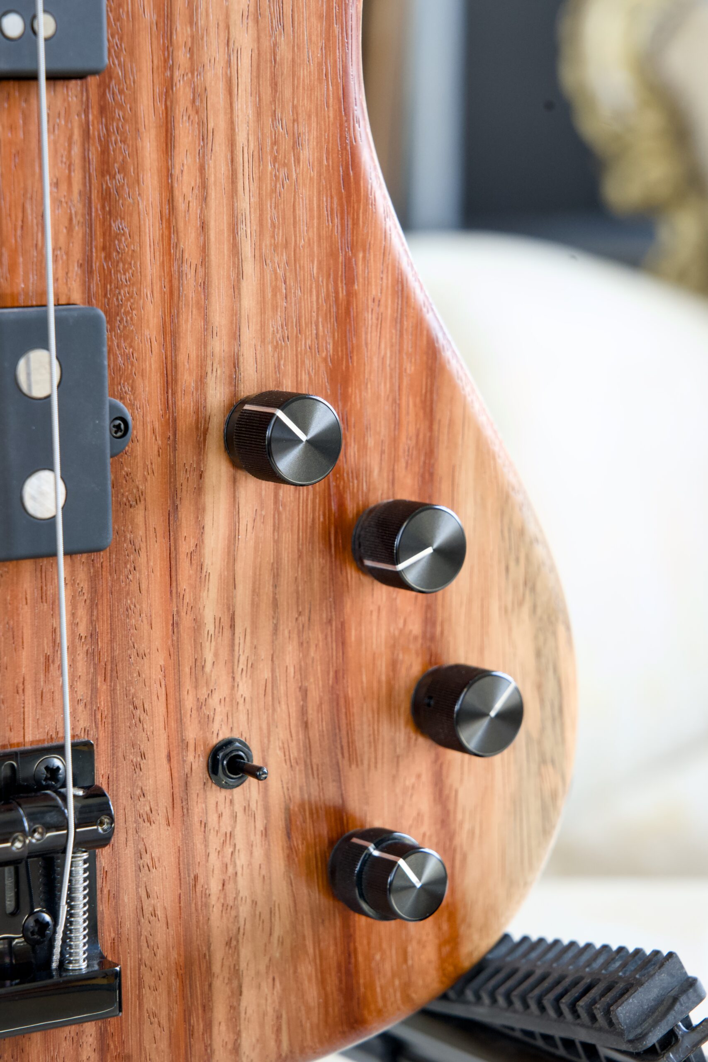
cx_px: 354
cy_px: 531
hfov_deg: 13.0
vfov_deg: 19.5
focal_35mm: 105
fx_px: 3097
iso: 3200
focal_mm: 105
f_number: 8
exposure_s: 1/80
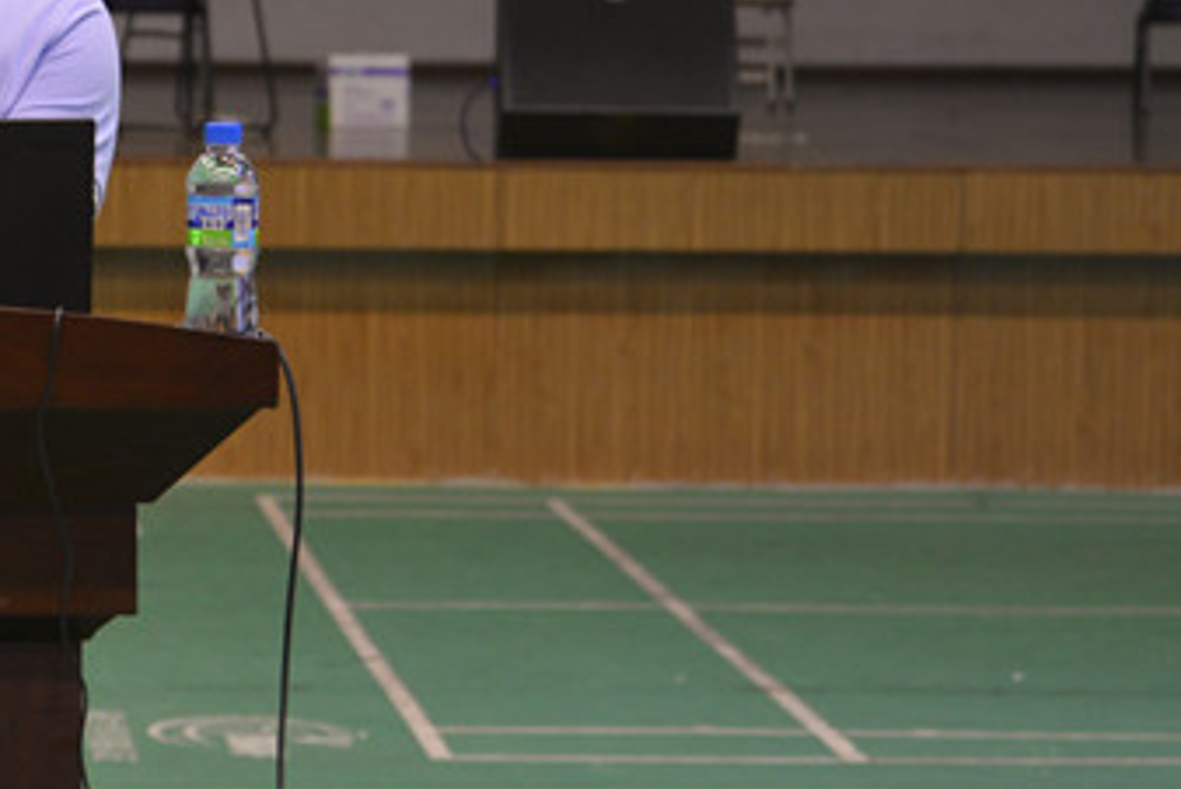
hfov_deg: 9.0
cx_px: -84
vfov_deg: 6.1
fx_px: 7420
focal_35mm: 226
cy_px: 202
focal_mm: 85
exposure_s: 1/20
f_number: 5
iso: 800
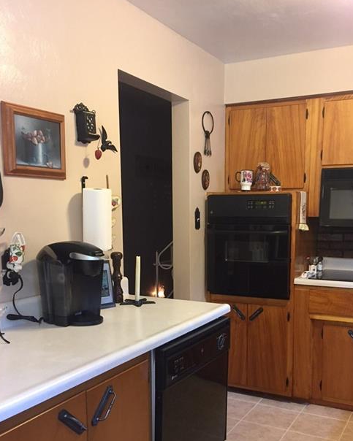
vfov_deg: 49.8
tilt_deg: -7.8
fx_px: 470
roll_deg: +0.2
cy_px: 275
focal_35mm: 36
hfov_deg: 41.0
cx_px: 205
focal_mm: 4.15
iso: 125
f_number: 2.2
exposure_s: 1/30
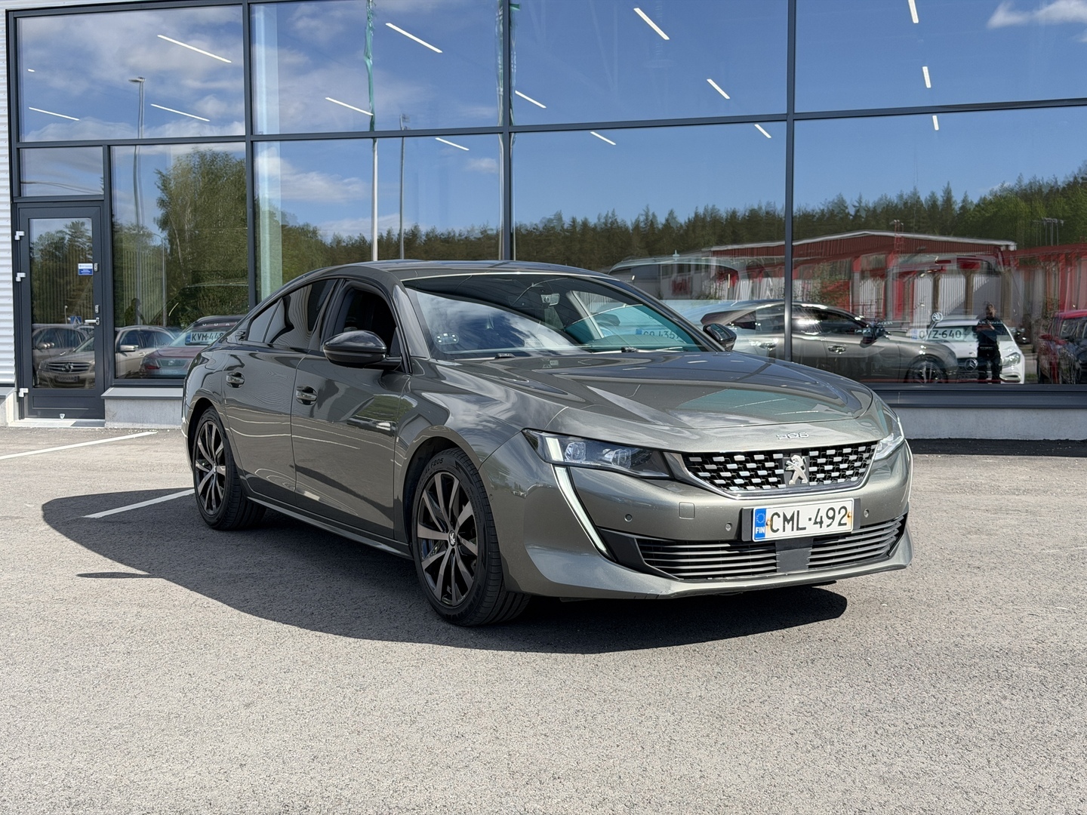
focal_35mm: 48
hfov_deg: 39.7
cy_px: 408
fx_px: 1507
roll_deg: -0.3
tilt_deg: -3.2
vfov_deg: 30.3
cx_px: 544
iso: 80
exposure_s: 1/2088
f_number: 1.78
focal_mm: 6.76
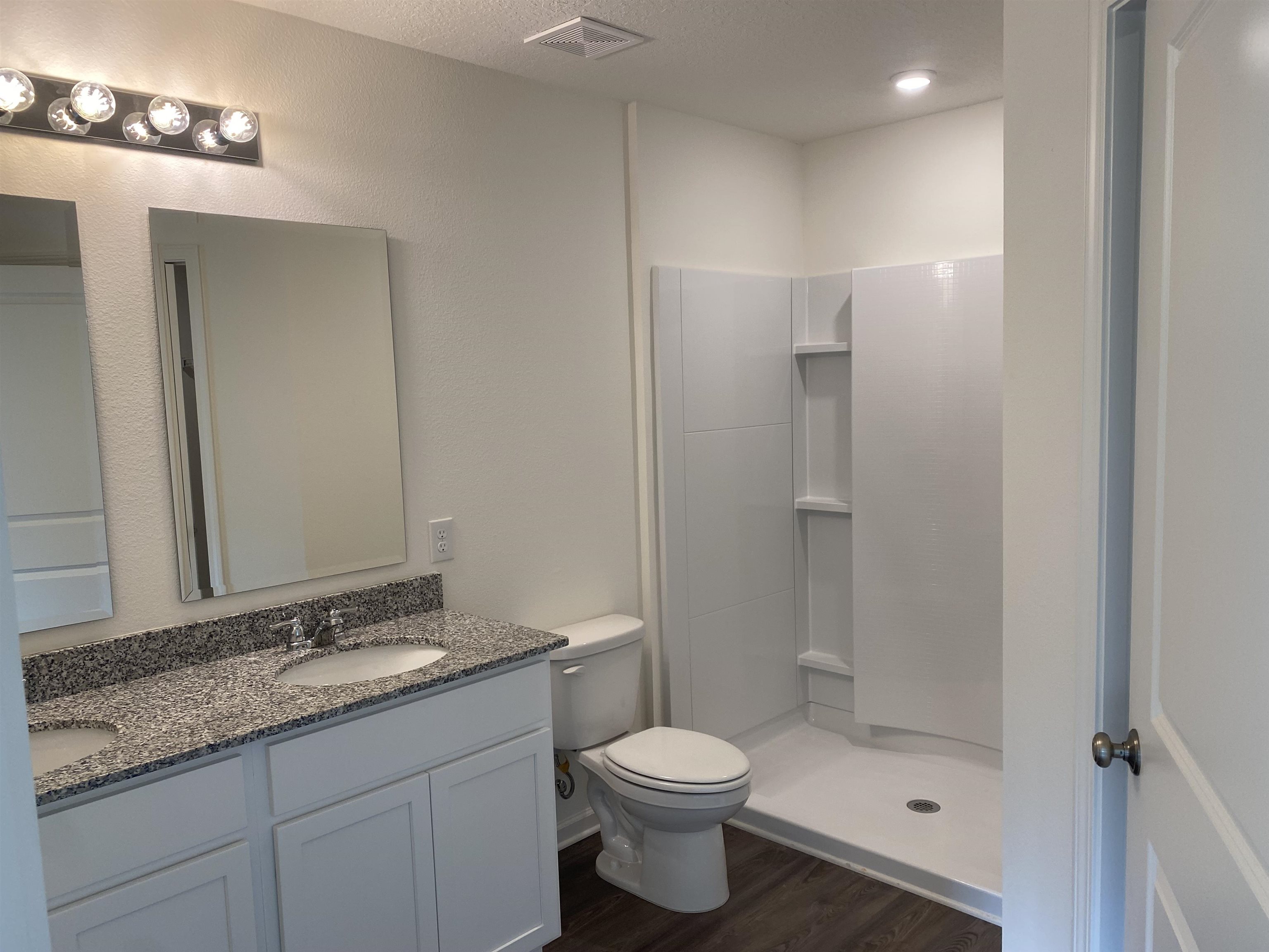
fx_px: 953
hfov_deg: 67.3
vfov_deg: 53.1
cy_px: 476
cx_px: 634
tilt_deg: -6.4
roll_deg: +1.5
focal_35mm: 26
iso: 100
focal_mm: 4.25
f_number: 1.8
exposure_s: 1/120
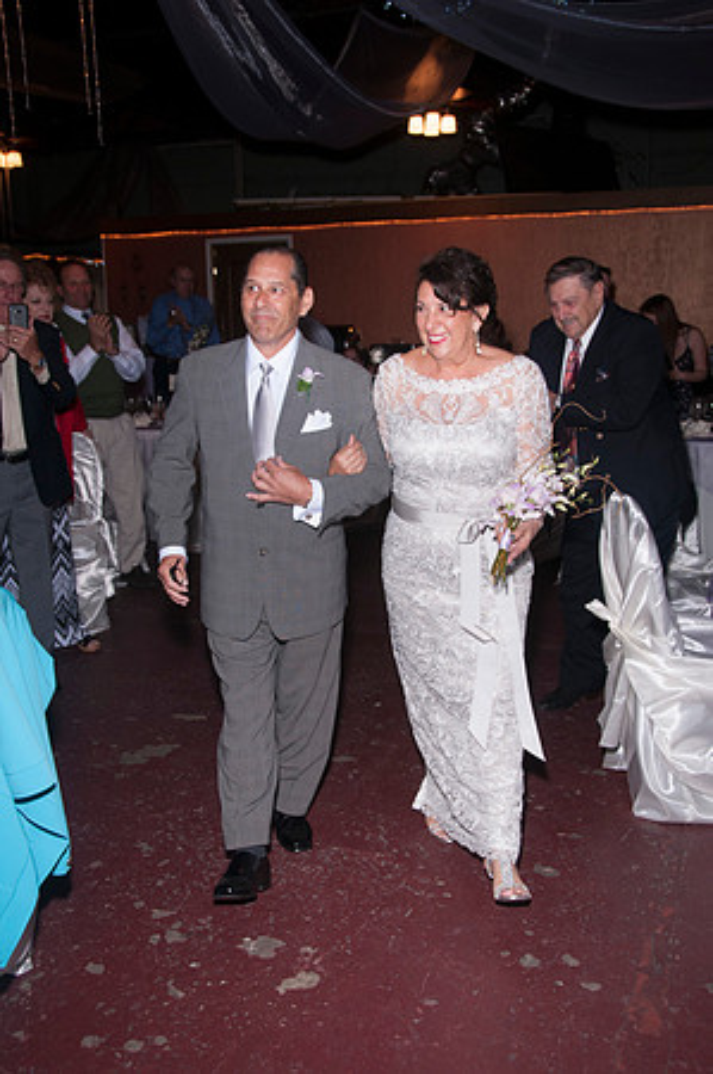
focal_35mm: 36
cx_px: 356
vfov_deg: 53.2
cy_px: 537
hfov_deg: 36.8
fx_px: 1072
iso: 400
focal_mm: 24
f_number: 5.6
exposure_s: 1/60
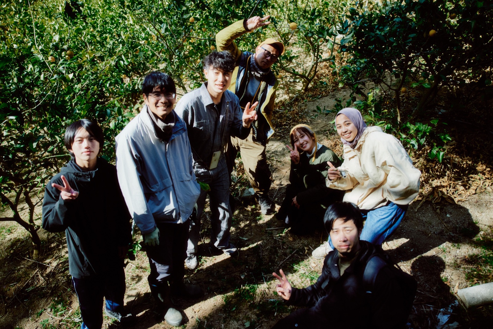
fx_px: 349
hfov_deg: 70.4
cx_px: 246
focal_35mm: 26
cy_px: 164
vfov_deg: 50.4
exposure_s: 1/8000
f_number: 2.8
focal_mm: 25.5
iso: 900
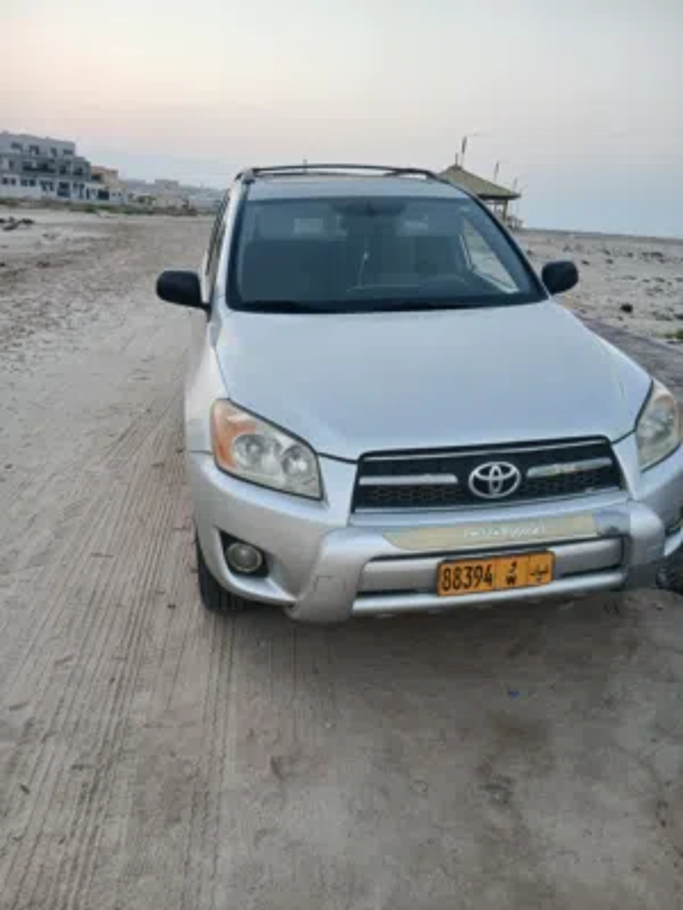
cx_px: 342
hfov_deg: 53.1
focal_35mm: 26
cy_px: 455
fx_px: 684
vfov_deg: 67.3
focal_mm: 3.98
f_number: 1.8
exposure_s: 1/50
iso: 50
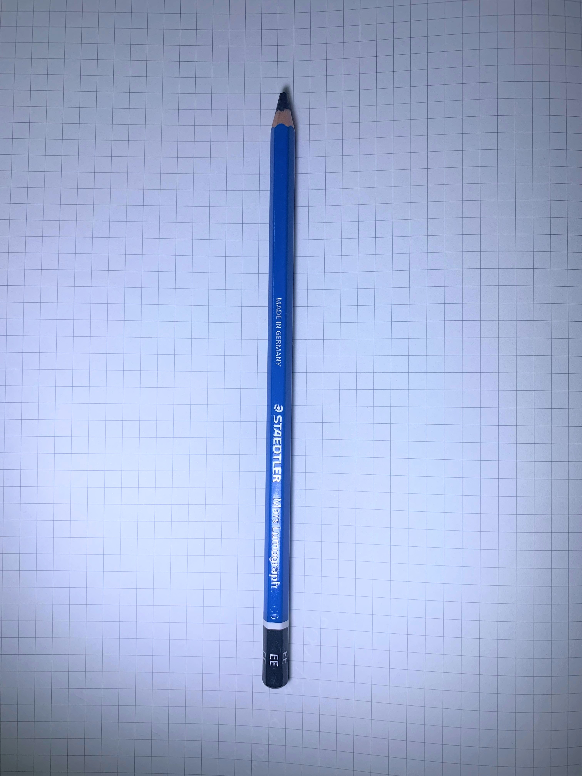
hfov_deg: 53.1
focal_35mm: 26
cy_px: 388
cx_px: 291
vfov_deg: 67.3
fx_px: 583
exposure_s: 1/111
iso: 25
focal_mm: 4.25
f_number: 1.8
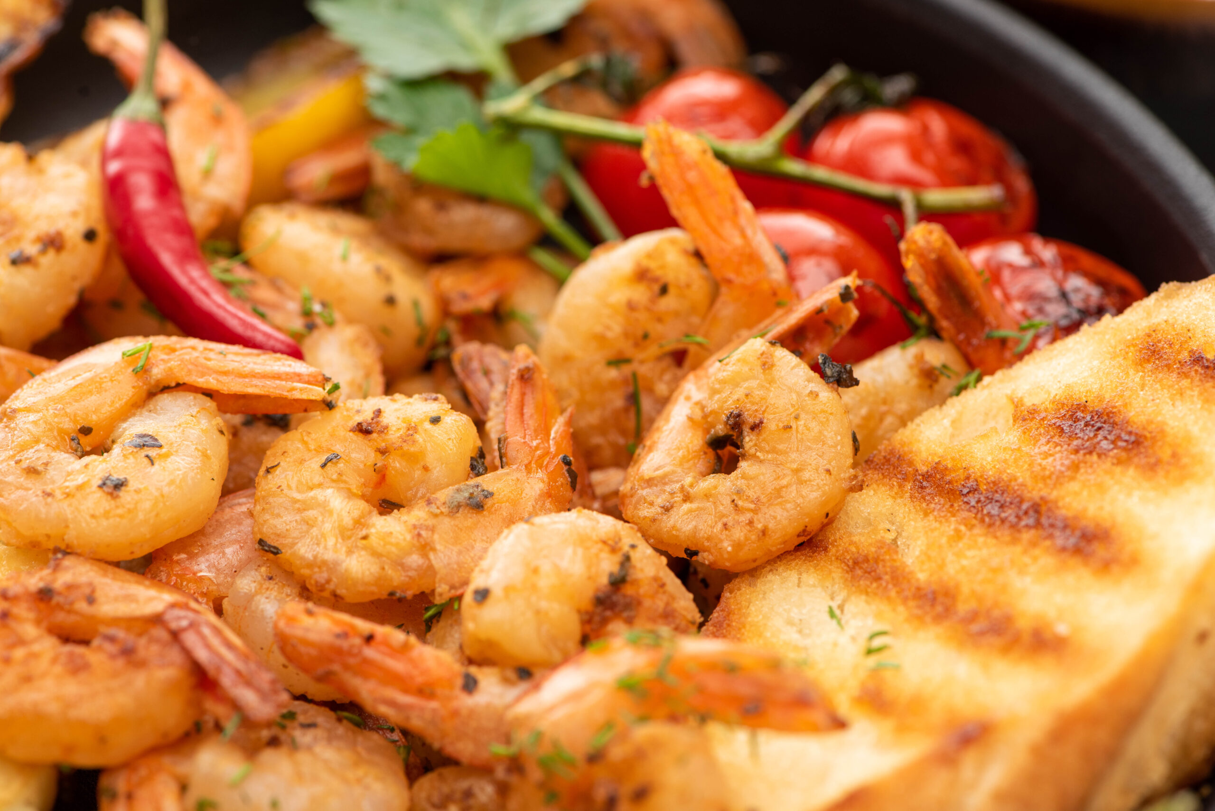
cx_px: 608
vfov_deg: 13.1
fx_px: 3545
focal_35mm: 105
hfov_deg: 19.4
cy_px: 406
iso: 250
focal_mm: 105
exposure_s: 1/160
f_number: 9
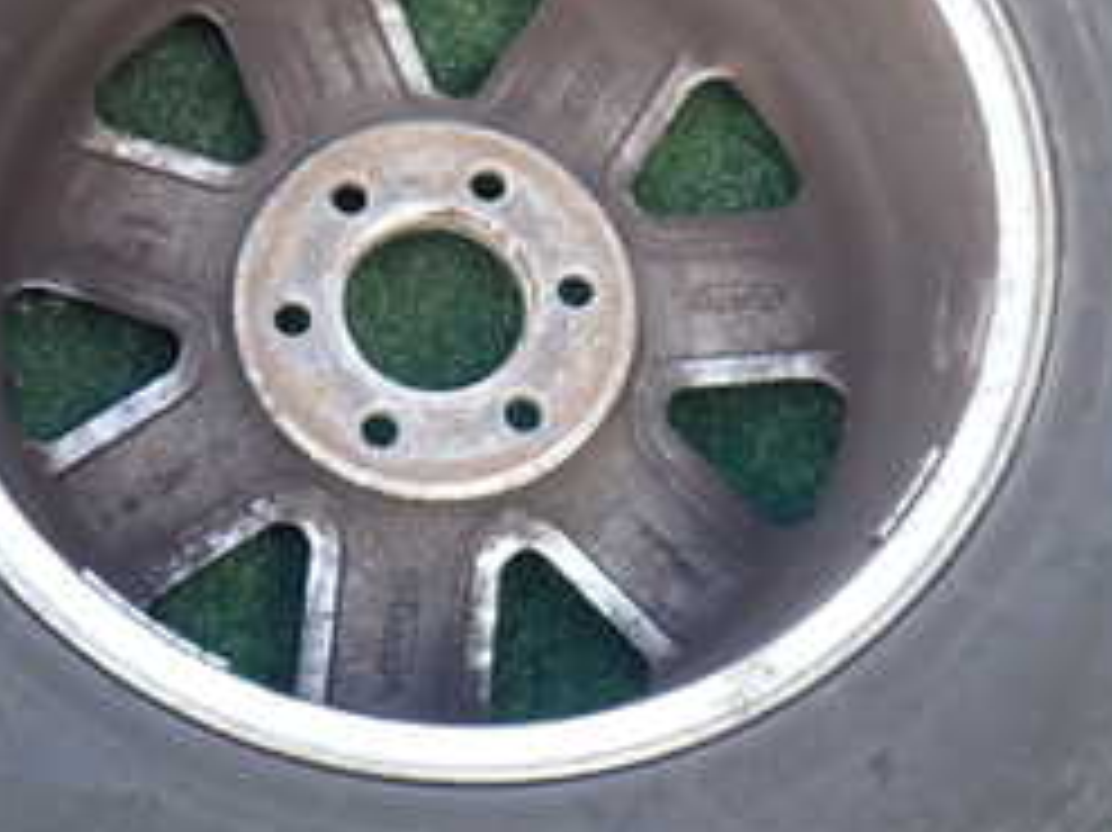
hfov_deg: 26.6
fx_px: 2344
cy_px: 283
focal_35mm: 73
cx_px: 437
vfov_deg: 20.1
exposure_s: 1/200
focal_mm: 5.4
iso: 100
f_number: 2.3
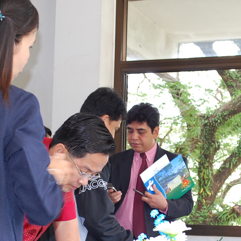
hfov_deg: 18.5
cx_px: 135
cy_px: 157
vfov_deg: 18.4
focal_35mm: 94
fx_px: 740
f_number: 4.8
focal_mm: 32
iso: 400
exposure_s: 1/50
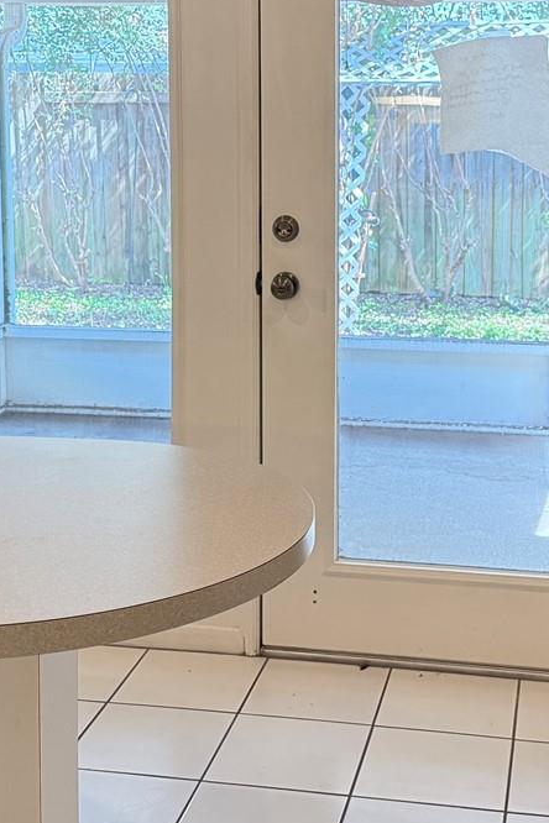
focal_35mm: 60
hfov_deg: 22.6
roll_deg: -0.2
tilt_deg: -6.5
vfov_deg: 33.0
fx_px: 1372
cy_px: 258
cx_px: 331
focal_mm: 6.76
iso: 320
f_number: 1.78
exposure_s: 1/120
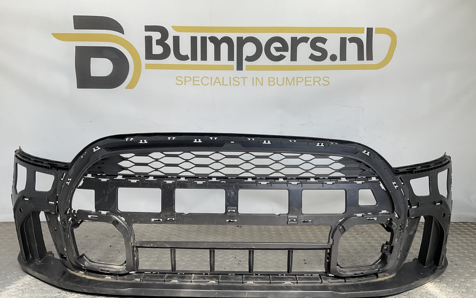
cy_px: 174
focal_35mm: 31
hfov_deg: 61.2
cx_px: 239
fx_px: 402
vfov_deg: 40.5
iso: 16
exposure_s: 1/287
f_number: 1.8
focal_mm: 3
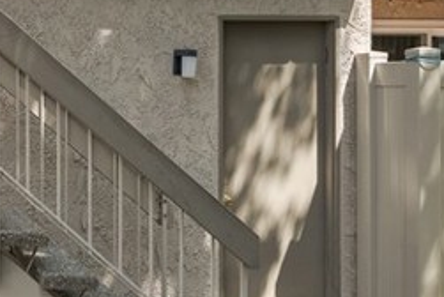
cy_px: -17
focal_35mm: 53
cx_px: -142
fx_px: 654
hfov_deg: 29.6
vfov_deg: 24.2
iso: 640
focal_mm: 13
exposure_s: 1/640
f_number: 5.6
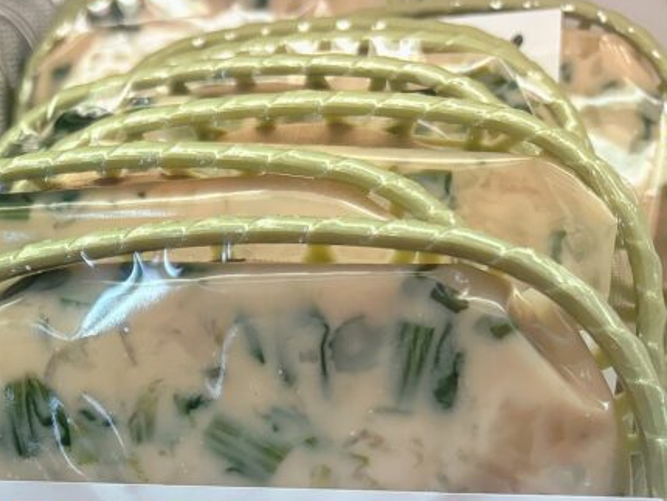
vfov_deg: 23.8
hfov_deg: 30.3
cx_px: -36
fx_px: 1118
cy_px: 537
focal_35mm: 58
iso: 50
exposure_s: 1/120
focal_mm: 5.96
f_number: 1.6
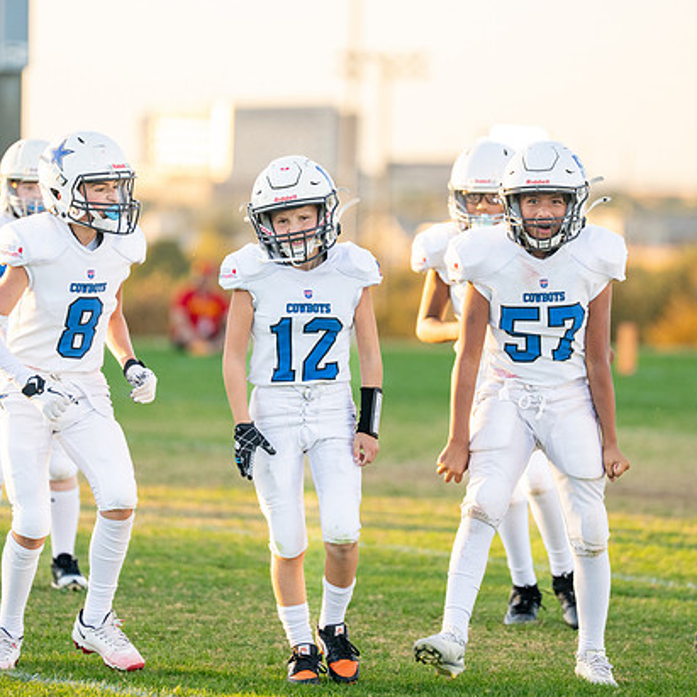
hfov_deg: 6.1
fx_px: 6561
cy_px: 318
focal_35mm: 288
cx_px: 340
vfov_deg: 6.1
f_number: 2.8
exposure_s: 1/1600
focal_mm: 200
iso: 1000
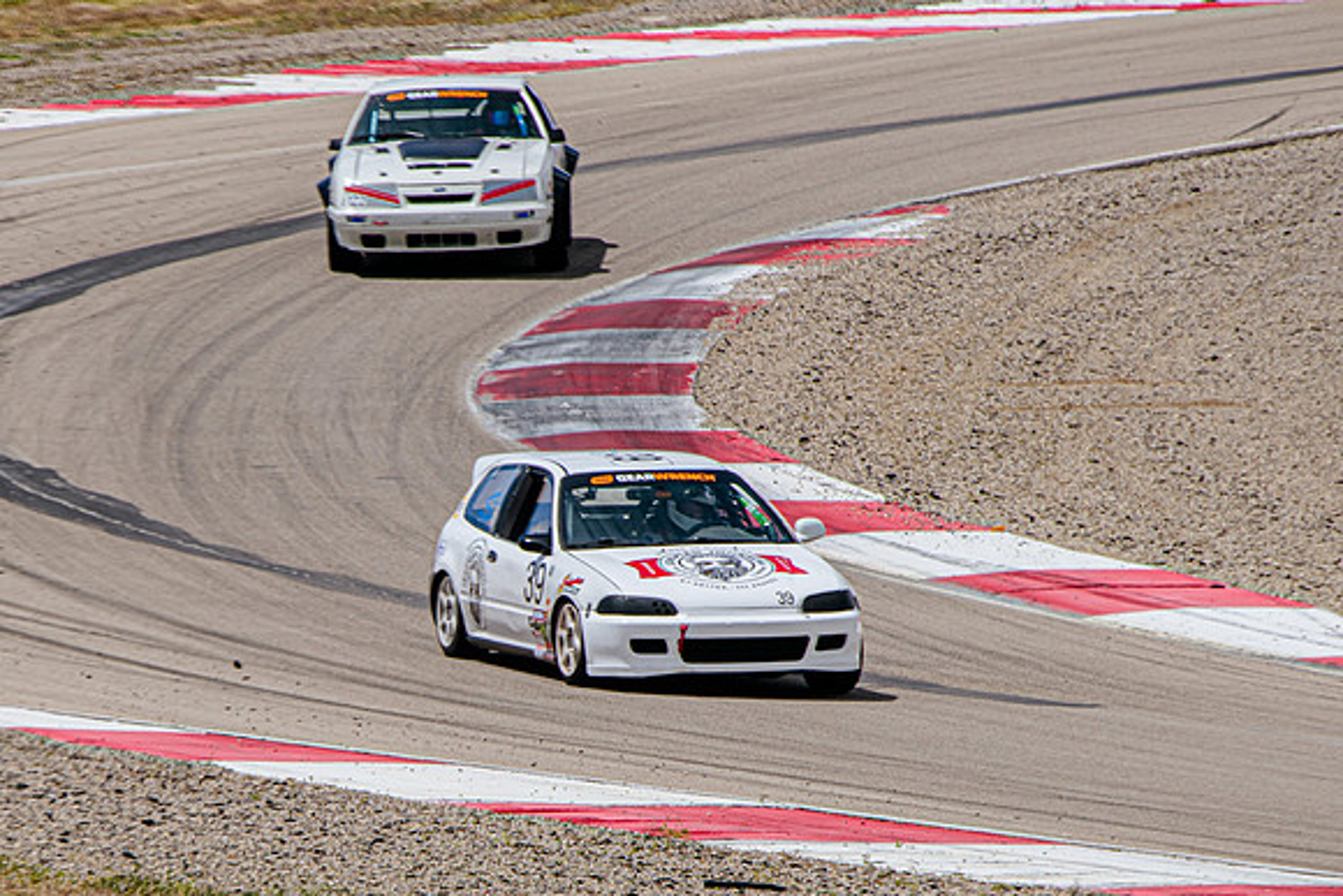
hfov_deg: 3.4
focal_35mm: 607
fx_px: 22644
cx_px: 395
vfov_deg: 2.3
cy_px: 743
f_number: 5.6
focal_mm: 310
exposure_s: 1/640
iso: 100
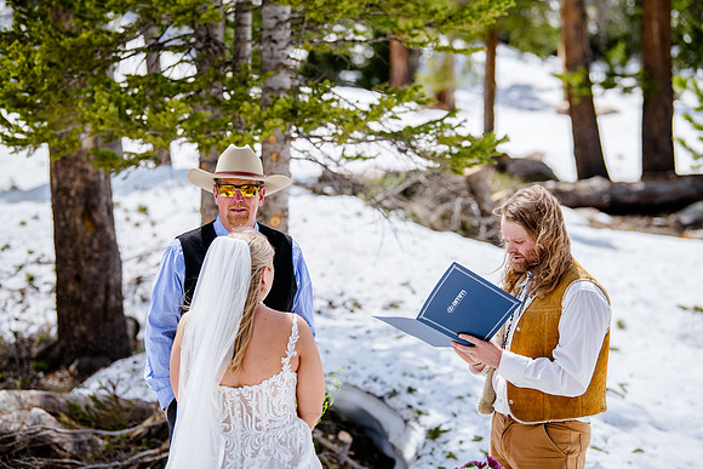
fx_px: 2344
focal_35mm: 120
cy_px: 234
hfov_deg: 17.1
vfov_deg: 11.4
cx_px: 352
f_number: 3.5
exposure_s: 1/2000
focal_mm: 120
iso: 160
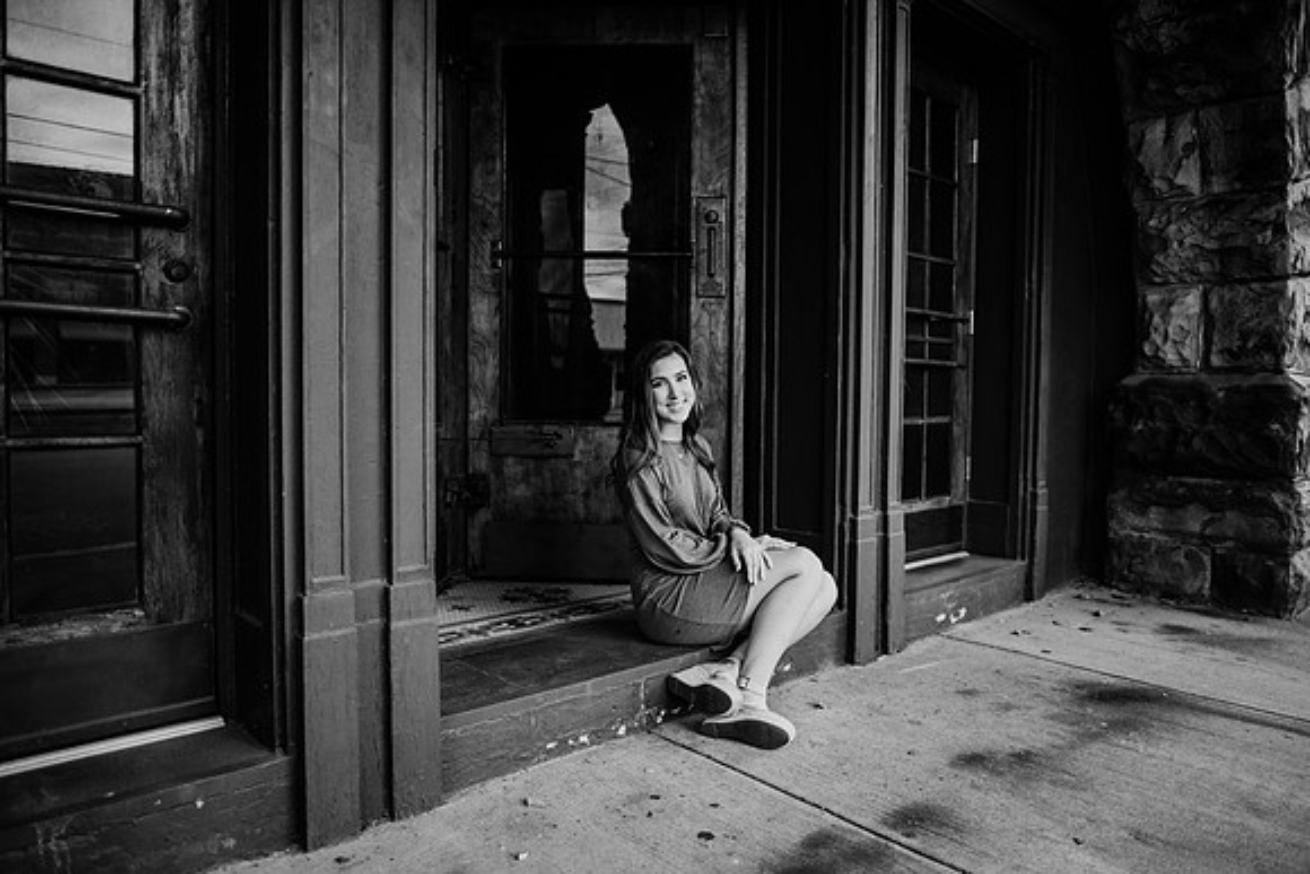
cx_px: 655
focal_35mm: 24
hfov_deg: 73.7
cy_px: 437
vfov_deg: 53.2
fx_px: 873
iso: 200
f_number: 2.2
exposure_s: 1/400
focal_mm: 24
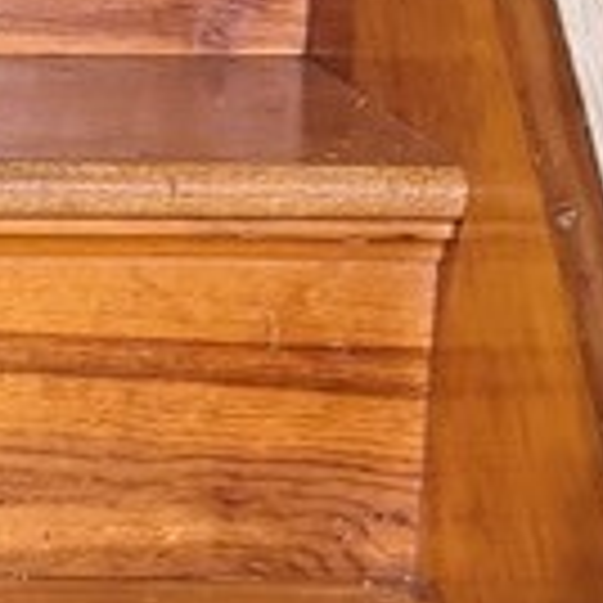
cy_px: 112
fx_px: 3193
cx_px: -526
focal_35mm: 162
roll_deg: -0.4
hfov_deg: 10.1
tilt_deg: -11.2
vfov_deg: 10.8
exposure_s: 1/40
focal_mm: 6.76
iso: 1000
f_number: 1.78
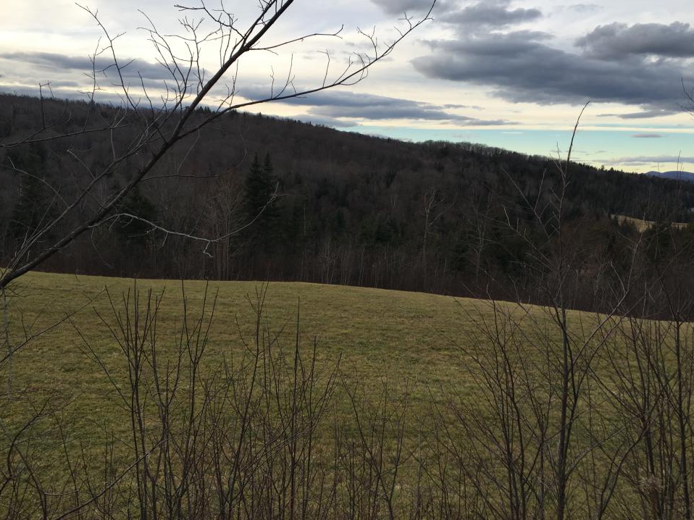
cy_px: 254
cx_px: 330
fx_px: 621
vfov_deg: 45.4
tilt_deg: -7.2
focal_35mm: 31
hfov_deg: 58.3
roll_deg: -1.3
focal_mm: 4.15
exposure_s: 1/288
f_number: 2.2
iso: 25
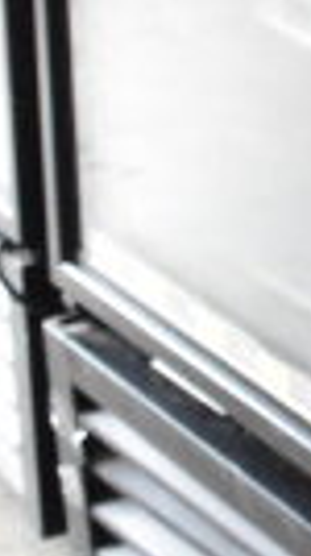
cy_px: -330
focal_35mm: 193
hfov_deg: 5.7
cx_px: 1045
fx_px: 2840
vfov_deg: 10.7
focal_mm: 18
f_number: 6.3
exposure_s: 1/160
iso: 6400
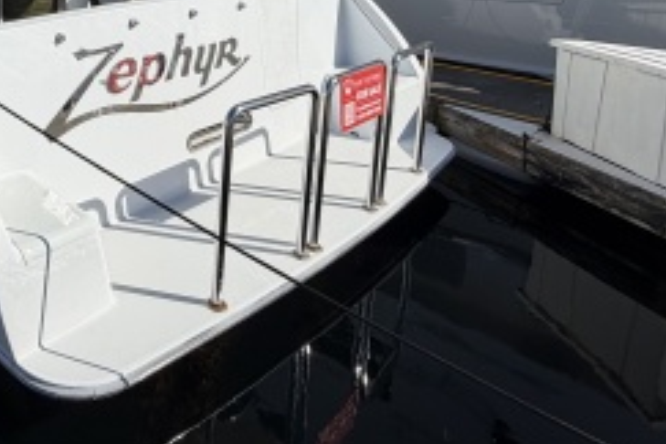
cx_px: 53
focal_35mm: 32
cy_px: 0
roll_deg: -1.6
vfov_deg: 36.9
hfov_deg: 51.1
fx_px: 592
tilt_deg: -8.2
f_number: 2.2
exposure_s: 1/1431
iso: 25
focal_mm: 2.22
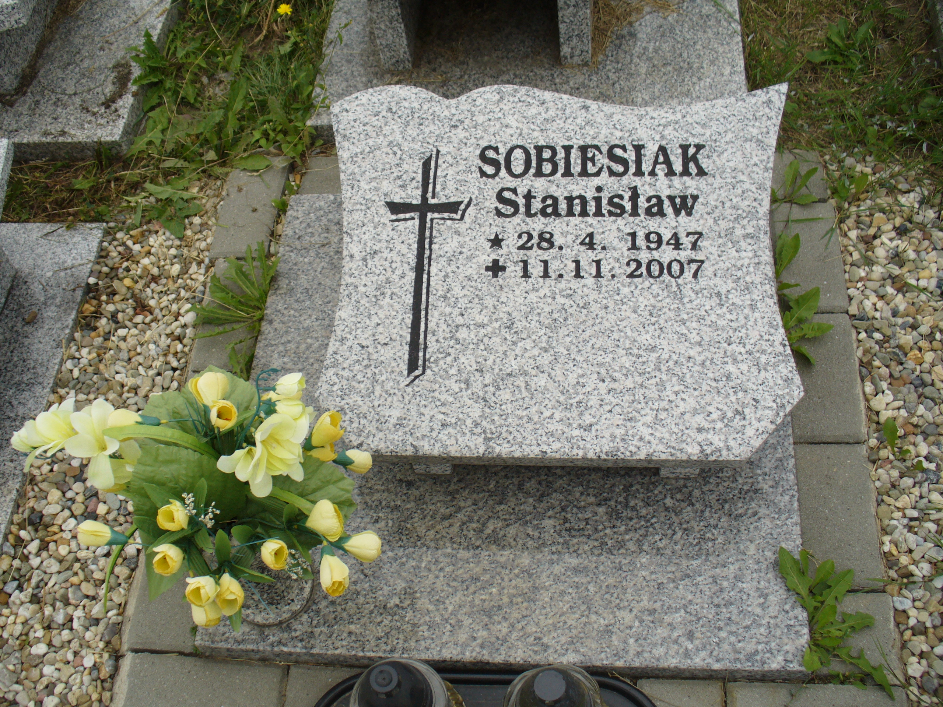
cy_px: 354
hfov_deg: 50.1
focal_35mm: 37
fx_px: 1008
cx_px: 472
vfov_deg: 38.7
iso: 80
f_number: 2.8
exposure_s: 1/500
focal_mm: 6.1
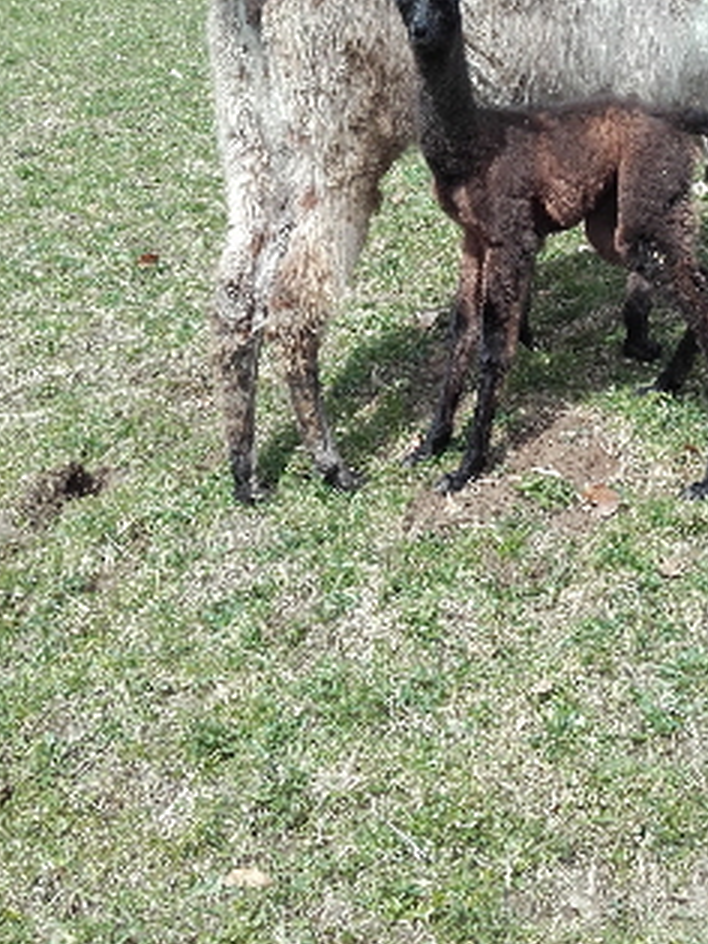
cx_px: 513
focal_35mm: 46
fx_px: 1255
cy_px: 259
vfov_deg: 40.3
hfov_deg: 31.1
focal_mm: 3.31
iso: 50
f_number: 2.2
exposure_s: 1/705
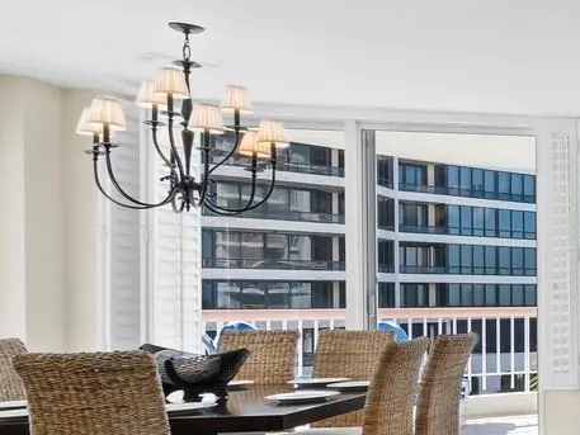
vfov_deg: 29.4
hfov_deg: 24.8
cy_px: 303
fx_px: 821
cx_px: 953
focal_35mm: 49
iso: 400
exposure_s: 1/25
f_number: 8
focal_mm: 7
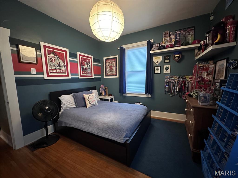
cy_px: 89
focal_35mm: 14
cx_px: 119
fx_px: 96
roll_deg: +0.9
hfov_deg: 102.1
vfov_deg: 85.7
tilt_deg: -6.1
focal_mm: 2.22
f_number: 2.2
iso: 800
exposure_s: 1/40
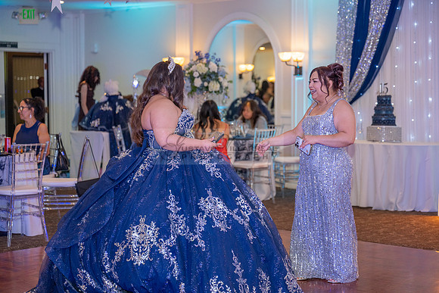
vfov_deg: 19.5
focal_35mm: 70
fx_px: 854
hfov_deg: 28.8
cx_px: 220
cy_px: 146
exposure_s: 1/200
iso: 1000
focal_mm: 70
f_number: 2.8
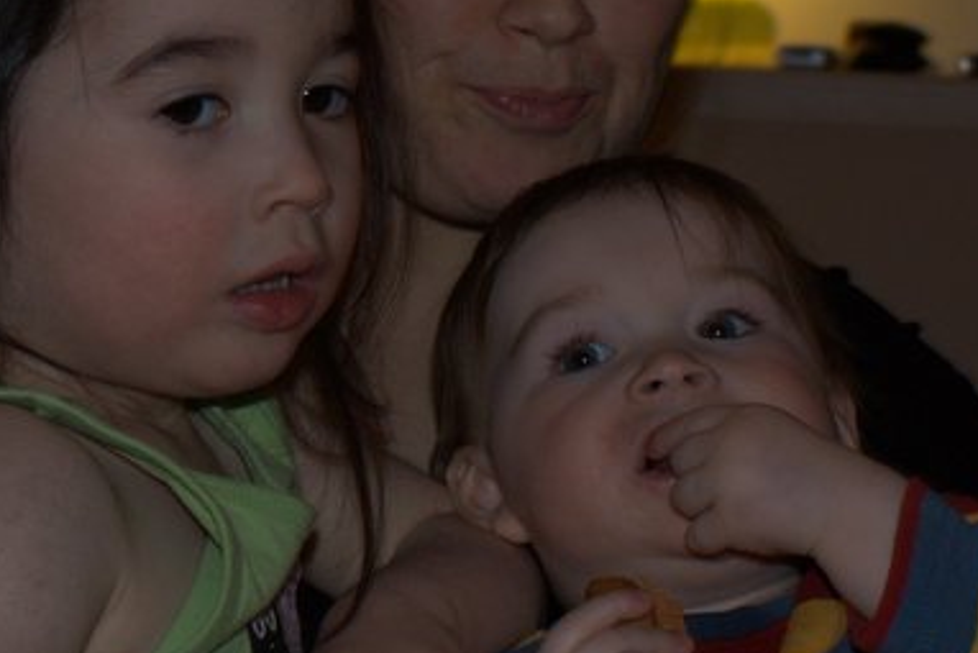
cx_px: 520
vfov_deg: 12.4
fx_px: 2991
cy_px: 125
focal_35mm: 110
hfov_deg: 18.6
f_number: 5.6
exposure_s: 1/60
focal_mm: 35
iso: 400
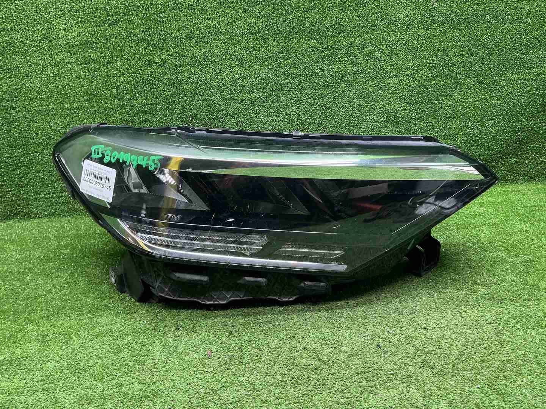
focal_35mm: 28
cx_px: 273
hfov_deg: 63.4
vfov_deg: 49.7
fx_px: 442
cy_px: 204
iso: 64
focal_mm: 3
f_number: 1.8
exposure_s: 1/50
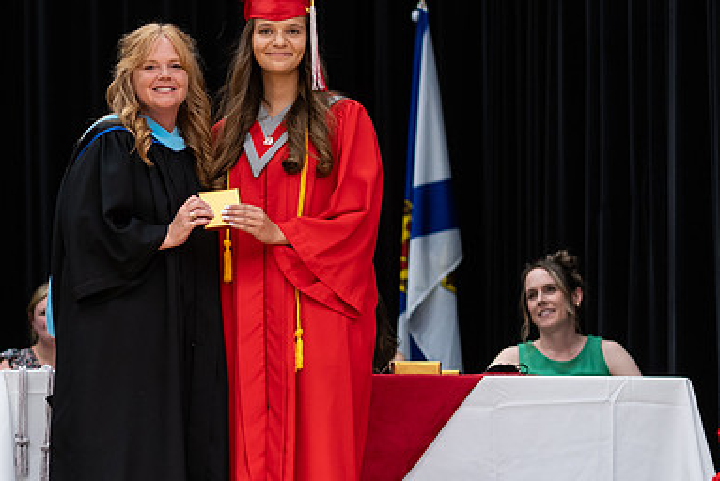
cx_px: 93
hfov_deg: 11.5
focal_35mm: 178
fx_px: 3563
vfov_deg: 7.7
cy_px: 321
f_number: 2.8
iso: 1000
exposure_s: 1/200
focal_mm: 85
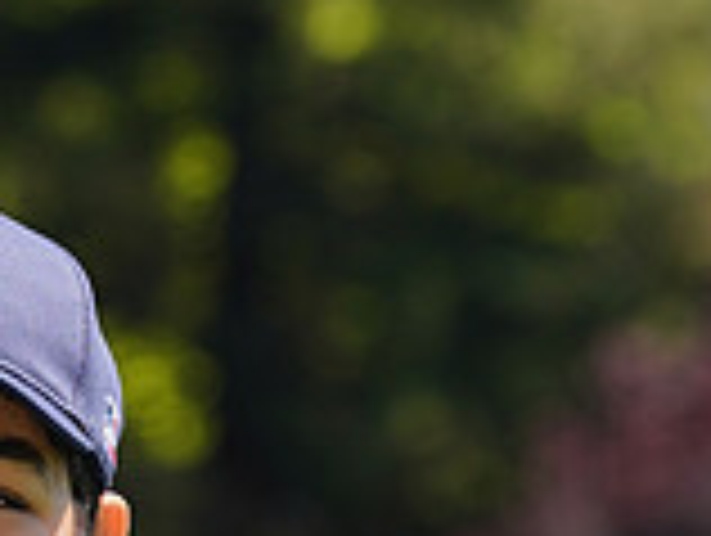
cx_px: -68
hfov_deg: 2.5
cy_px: 995
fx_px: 16601
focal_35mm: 807
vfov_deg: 1.8
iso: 100
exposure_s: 1/160
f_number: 9
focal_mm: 229
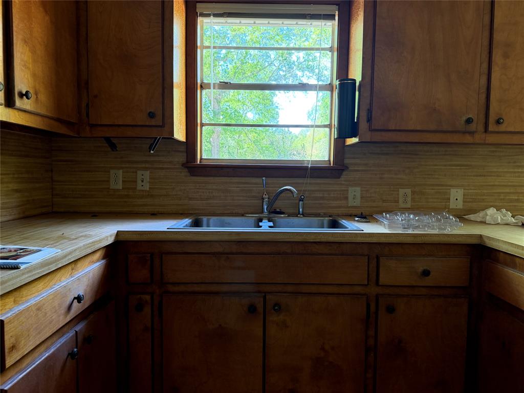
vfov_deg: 56.8
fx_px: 363
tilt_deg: -4.2
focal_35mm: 24
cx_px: 262
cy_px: 196
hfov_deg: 71.6
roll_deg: -1.4
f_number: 1.78
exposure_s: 1/67
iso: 200
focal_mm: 6.76
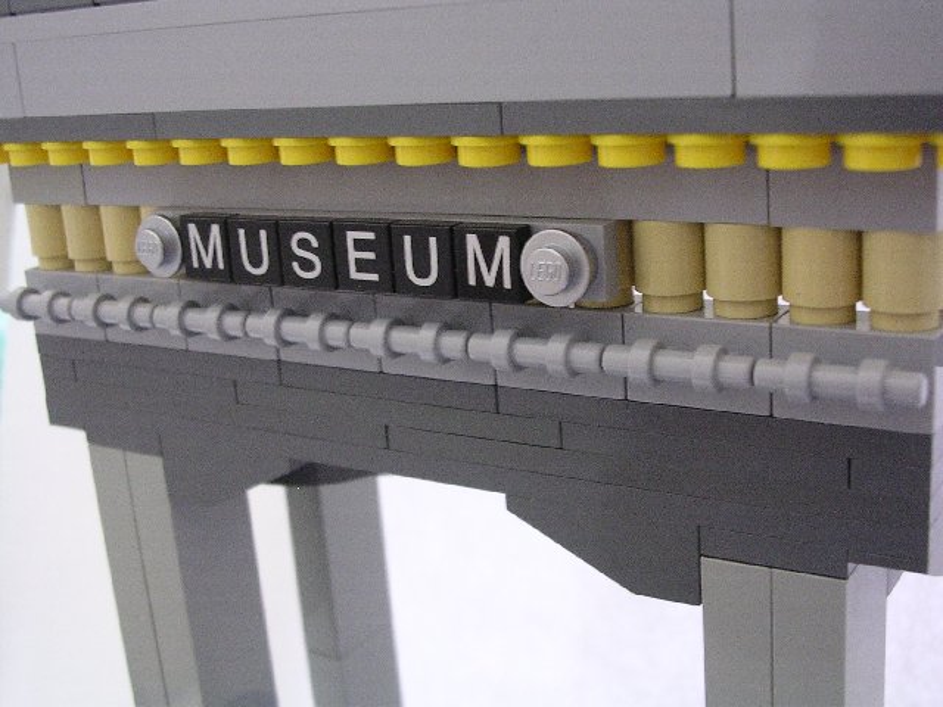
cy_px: 354
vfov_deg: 31.5
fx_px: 1253
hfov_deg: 41.2
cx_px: 472
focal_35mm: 46
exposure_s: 1/3.5
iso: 296
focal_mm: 7.1
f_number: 3
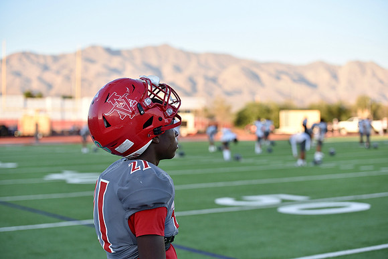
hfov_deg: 28.8
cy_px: 130
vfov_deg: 19.5
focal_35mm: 70
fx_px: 755
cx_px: 194
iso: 450
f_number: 2.8
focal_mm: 70
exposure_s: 1/1000
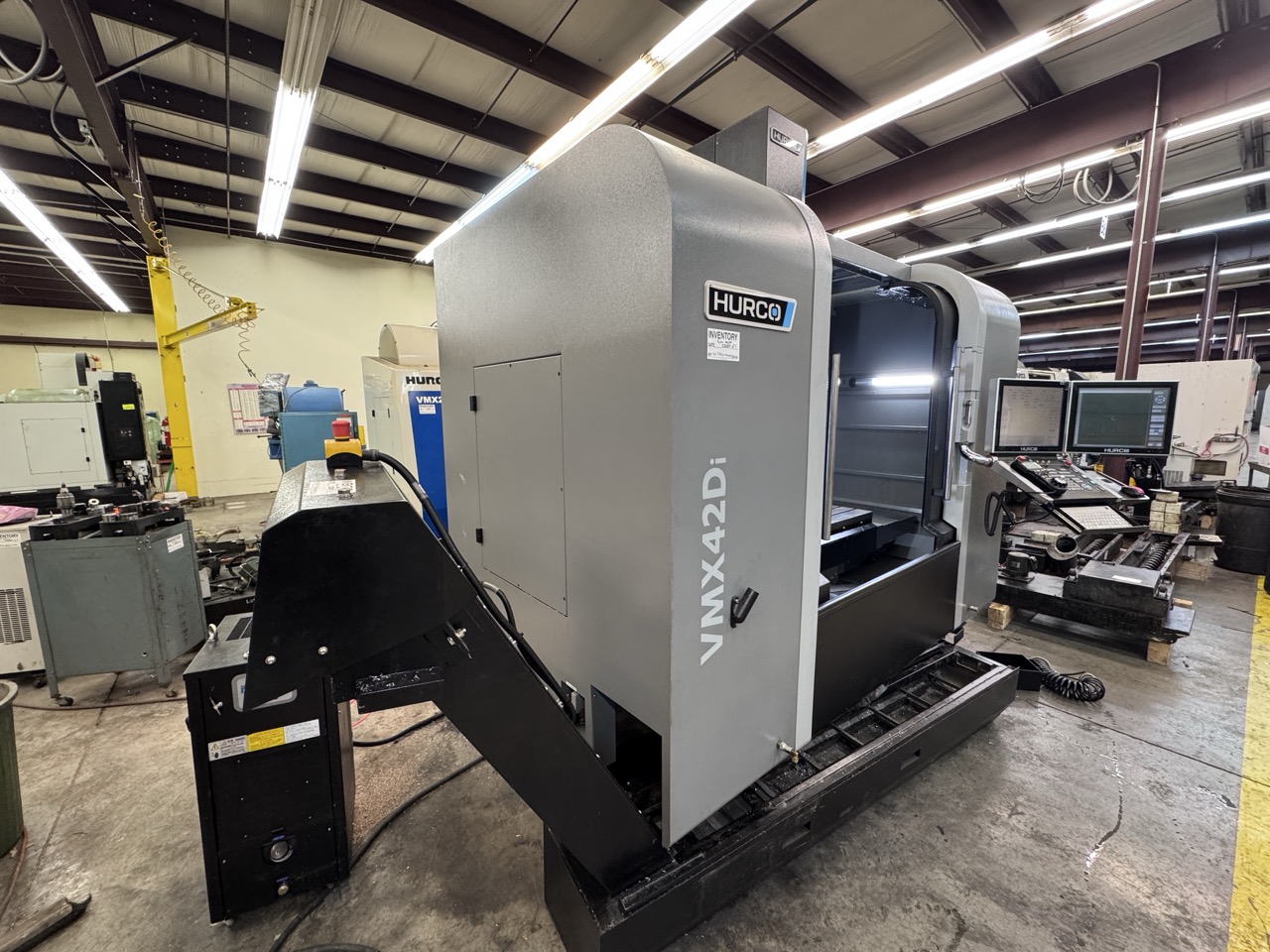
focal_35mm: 14
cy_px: 476
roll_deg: +0.1
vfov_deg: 85.7
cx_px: 635
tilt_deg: -9.0
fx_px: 514
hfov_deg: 102.1
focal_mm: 2.22
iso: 250
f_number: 2.2
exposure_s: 1/60
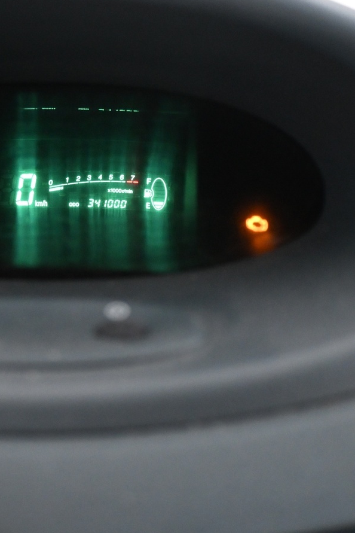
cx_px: 72
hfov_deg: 21.9
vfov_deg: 32.6
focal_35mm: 61
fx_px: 908
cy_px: 215
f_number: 4
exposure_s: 1/30
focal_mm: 22.5
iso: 2200
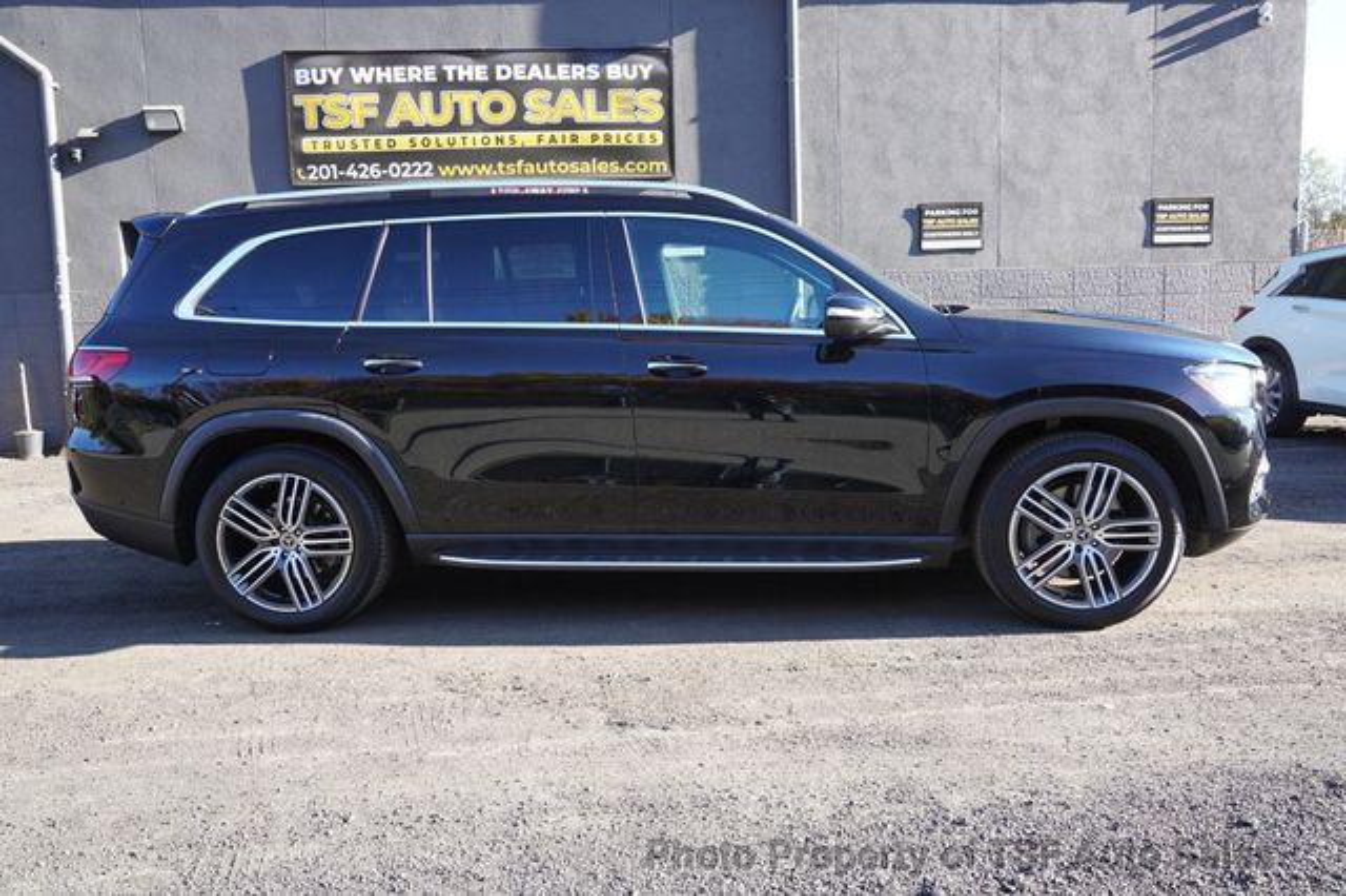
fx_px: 1121
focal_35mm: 30
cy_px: 448
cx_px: 673
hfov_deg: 62.0
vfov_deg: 43.6
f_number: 9
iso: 1000
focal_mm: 20
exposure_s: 1/250
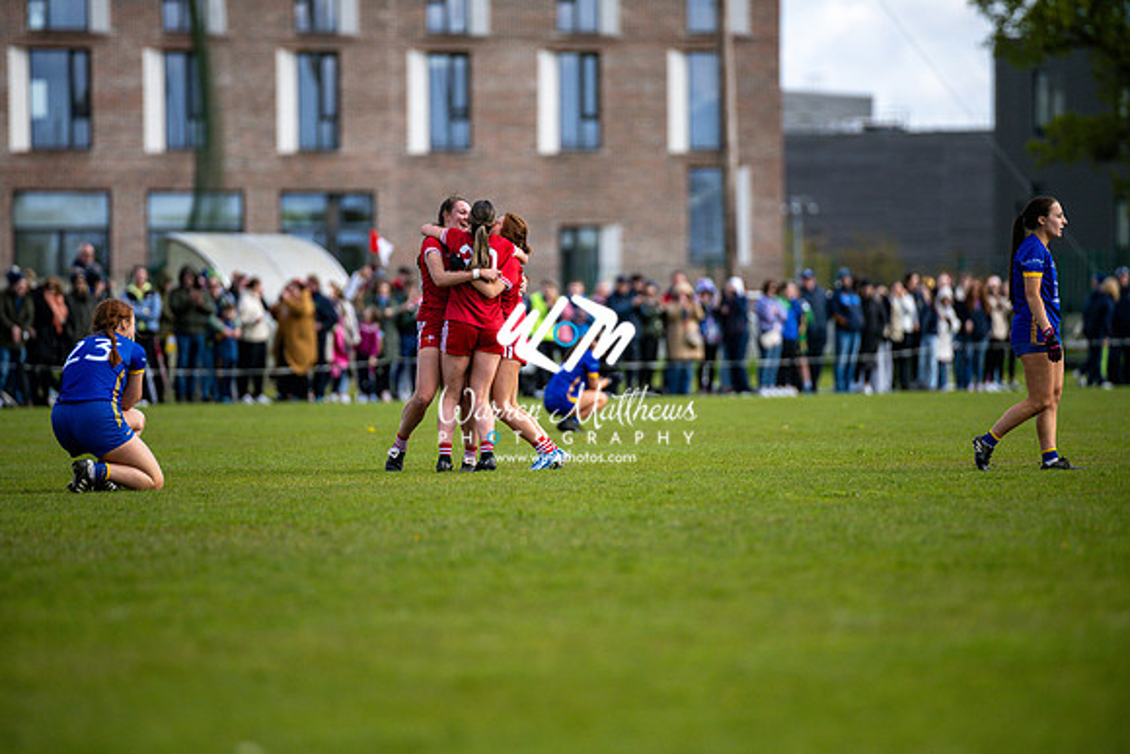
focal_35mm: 300
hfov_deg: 6.9
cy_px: 377
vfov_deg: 4.6
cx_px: 565
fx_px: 9418
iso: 450
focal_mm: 300
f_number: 2.8
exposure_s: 1/6400
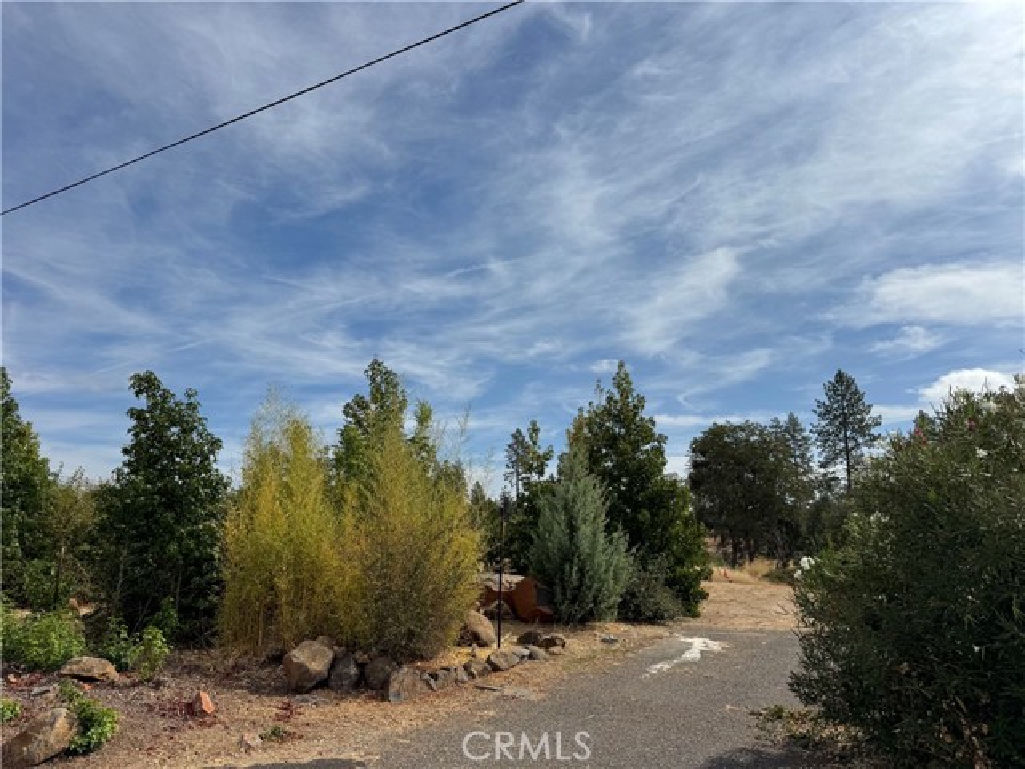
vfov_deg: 56.8
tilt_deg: +11.5
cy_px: 384
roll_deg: -1.3
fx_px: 711
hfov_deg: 71.6
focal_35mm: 24
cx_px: 512
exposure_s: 1/10417
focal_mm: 6.76
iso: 80
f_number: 1.78
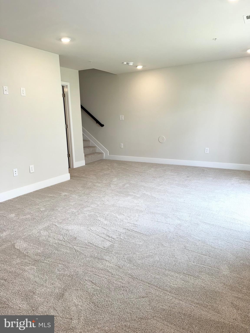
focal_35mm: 24
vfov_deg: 71.6
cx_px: 125
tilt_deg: -12.0
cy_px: 166
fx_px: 231
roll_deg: +2.0
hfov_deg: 56.8
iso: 125
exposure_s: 1/126
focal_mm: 6.76
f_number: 1.78
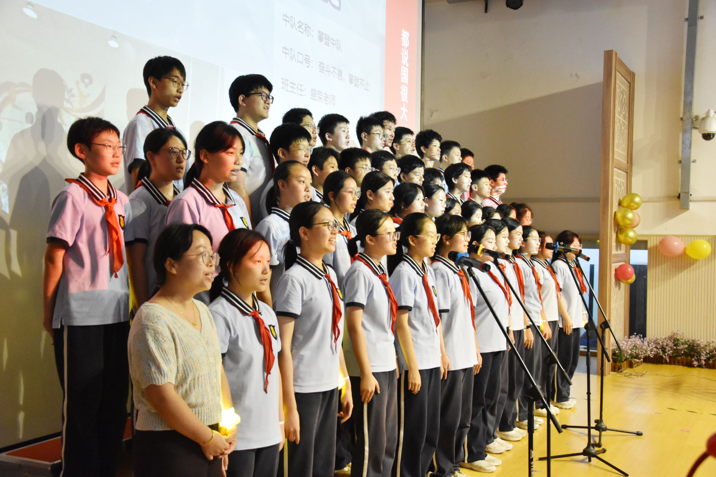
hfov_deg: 49.6
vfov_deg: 34.2
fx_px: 775
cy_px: 238
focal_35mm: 39
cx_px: 358
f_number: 4.5
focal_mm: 26
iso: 3200
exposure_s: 1/50
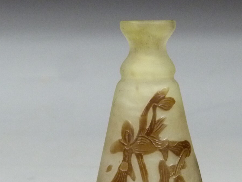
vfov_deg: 14.4
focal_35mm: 101
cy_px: 188
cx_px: 151
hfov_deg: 19.4
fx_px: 706
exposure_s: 1/50
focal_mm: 7.9
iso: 400
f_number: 3.2
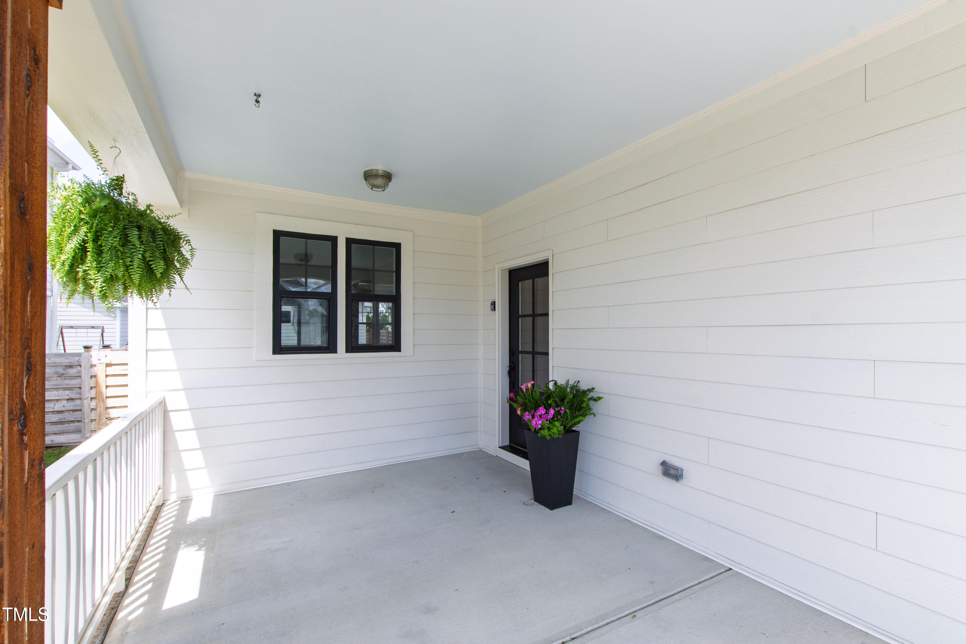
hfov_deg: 100.4
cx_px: 483
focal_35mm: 15
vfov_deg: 77.3
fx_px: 402
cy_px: 322
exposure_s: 1/60
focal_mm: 10
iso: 100
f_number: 8
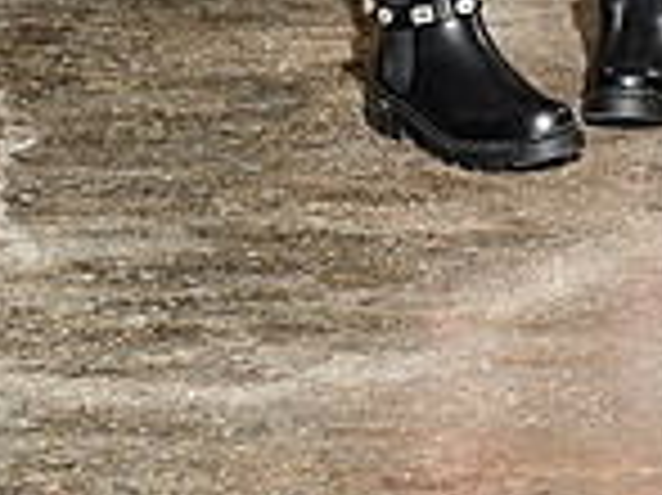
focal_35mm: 265
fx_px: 5064
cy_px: -644
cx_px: 554
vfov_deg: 5.4
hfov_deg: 7.5
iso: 1000
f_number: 6.3
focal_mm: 70
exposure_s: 1/125
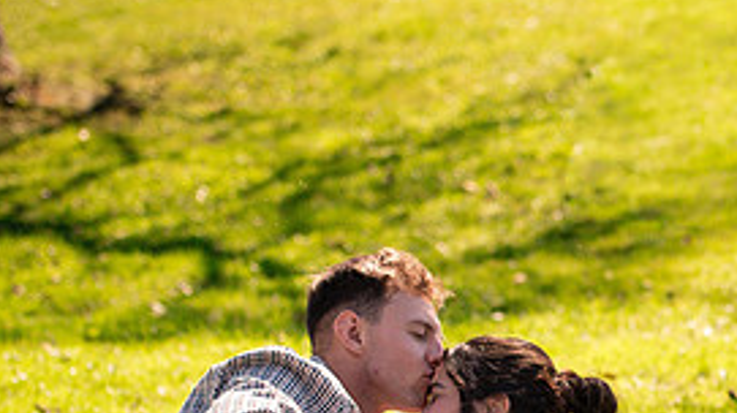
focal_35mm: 157
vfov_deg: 7.7
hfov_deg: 13.6
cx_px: 666
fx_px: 3066
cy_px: 463
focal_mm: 70
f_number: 3.5
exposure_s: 1/4000
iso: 500
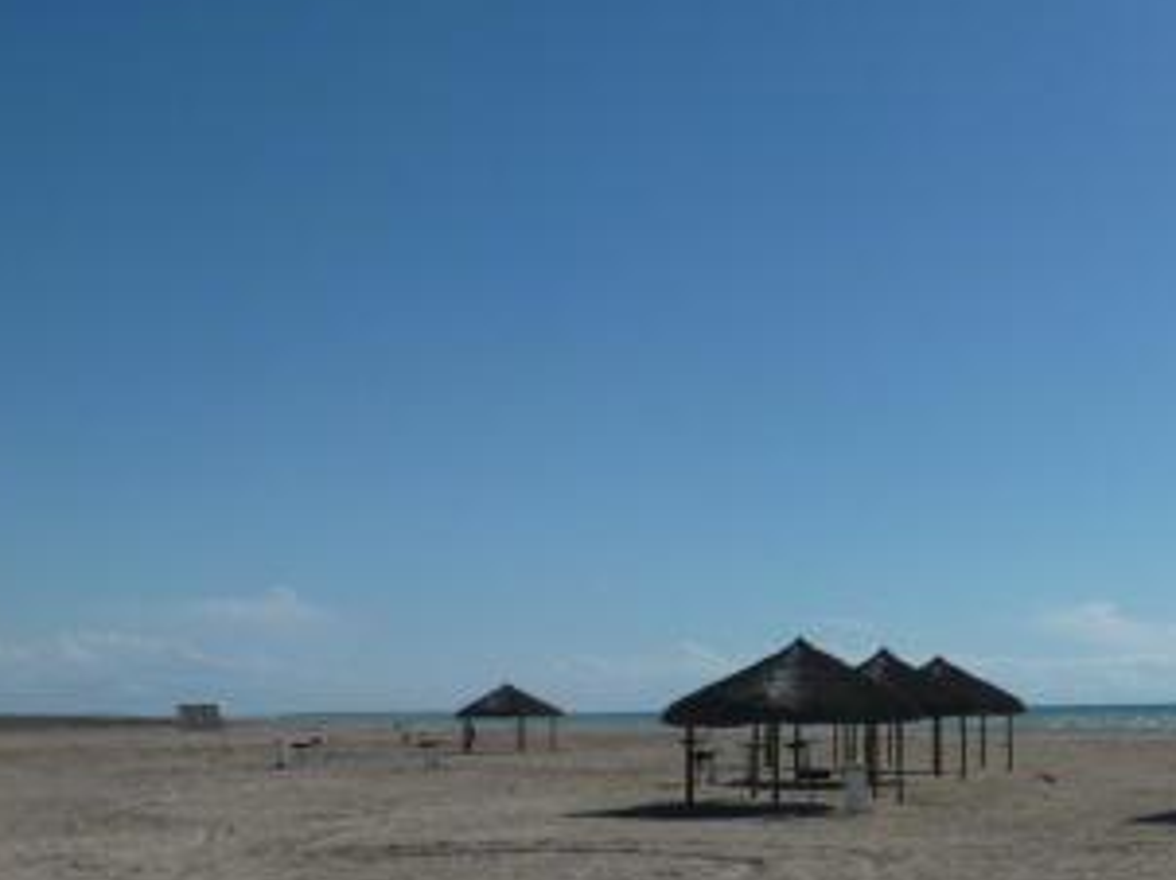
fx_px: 1799
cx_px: 1137
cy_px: 530
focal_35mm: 53
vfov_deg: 27.4
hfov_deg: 33.5
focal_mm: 4.1
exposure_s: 1/1000
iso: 80
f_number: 5.6
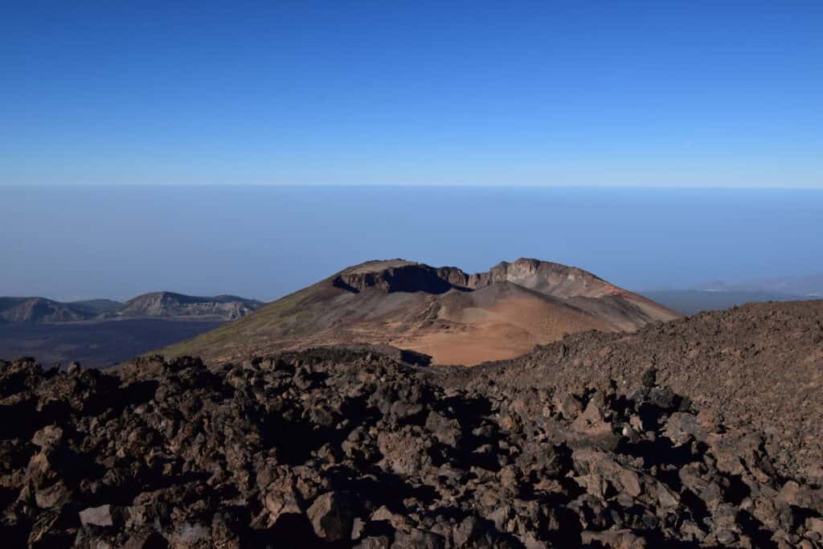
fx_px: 686
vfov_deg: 43.6
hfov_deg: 61.9
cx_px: 412
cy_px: 274
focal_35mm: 30
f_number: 11
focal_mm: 20
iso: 200
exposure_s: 1/640
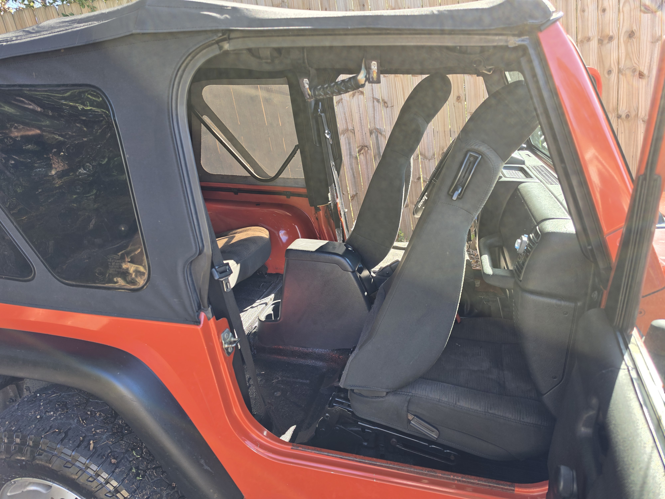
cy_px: 250
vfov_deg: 58.9
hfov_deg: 73.9
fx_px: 442
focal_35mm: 23
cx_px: 332
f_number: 1.4
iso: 32
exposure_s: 1/359
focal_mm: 6.5
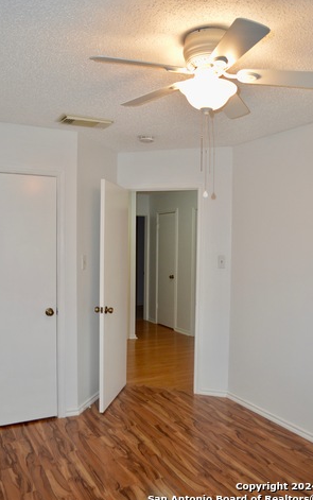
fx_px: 382
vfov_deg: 66.4
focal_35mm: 28
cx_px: 151
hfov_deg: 44.6
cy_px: 251
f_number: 4
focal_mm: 18
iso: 400
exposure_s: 1/80
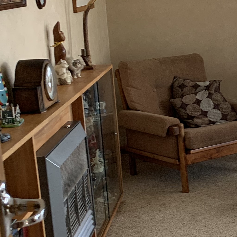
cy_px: 123
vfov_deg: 19.1
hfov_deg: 17.5
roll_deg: +0.6
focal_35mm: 91
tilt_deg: -12.6
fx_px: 705
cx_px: 334
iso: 64
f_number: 1.8
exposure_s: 1/121
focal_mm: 4.25
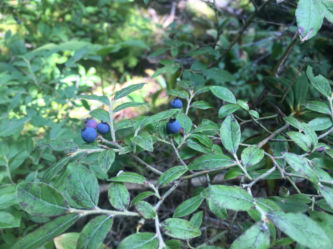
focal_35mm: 29
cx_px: 166
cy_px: 124
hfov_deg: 61.7
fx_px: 279
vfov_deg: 48.2
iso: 40
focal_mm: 4.15
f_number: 2.2
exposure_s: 1/120
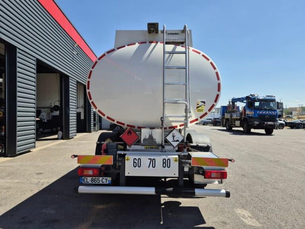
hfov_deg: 73.9
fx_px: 203
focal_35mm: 23
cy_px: 114
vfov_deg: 58.9
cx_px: 152
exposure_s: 1/1664
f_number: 1.8
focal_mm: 5.4
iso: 25
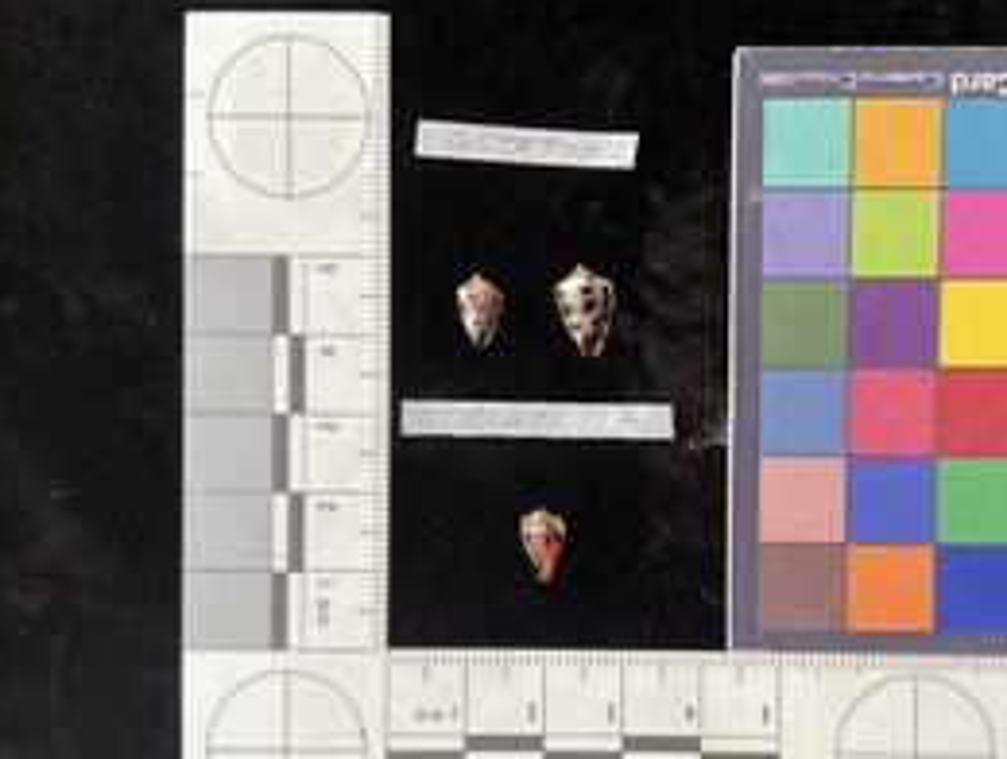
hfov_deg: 47.3
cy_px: 432
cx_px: 635
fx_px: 1137
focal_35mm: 39
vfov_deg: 36.9
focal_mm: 3
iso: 64
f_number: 1.8
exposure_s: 1/120
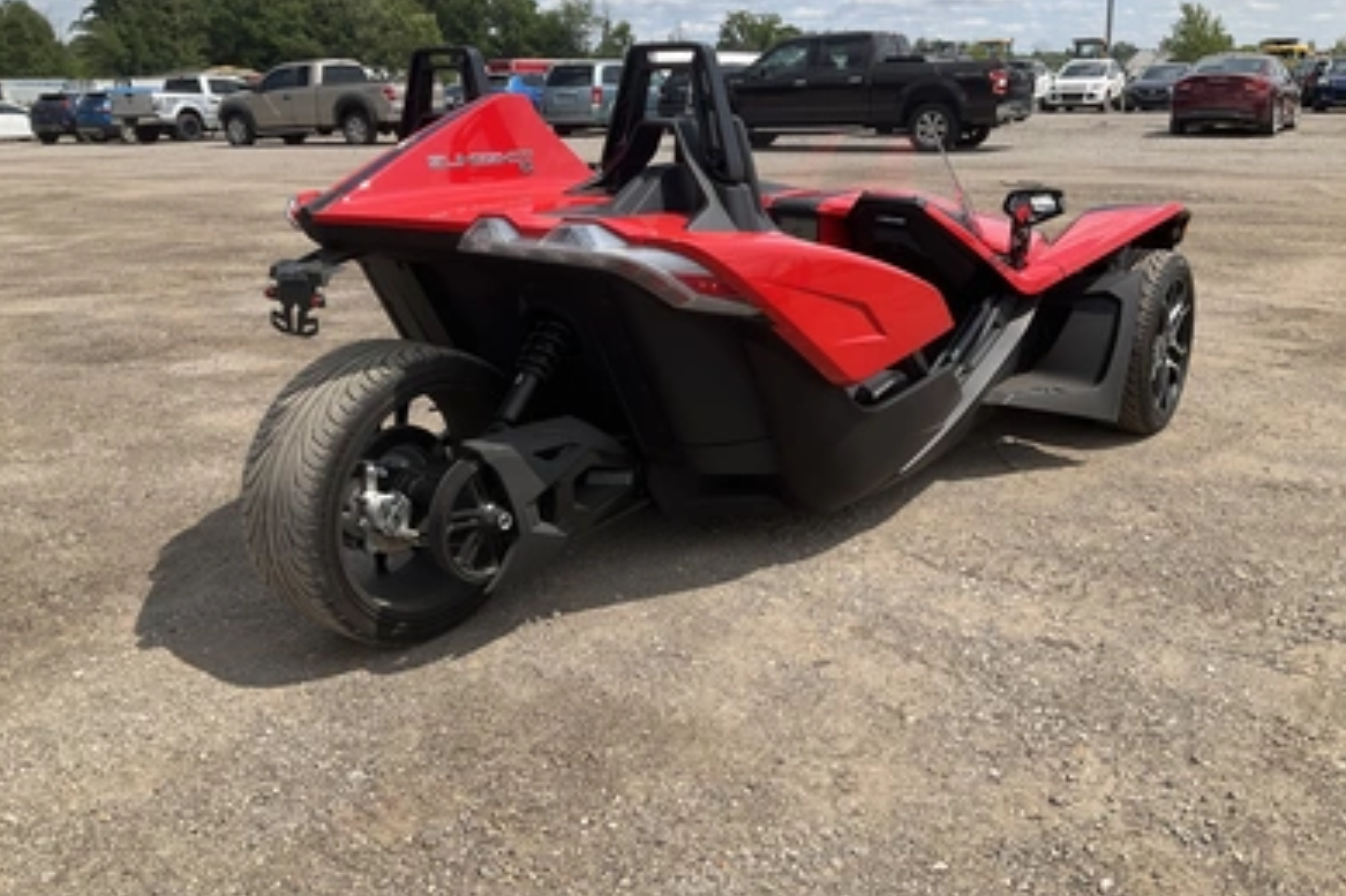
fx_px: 1159
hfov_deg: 60.3
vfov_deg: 42.2
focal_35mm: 31
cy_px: 398
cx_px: 671
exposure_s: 1/1675
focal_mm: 3
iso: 25
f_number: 1.8
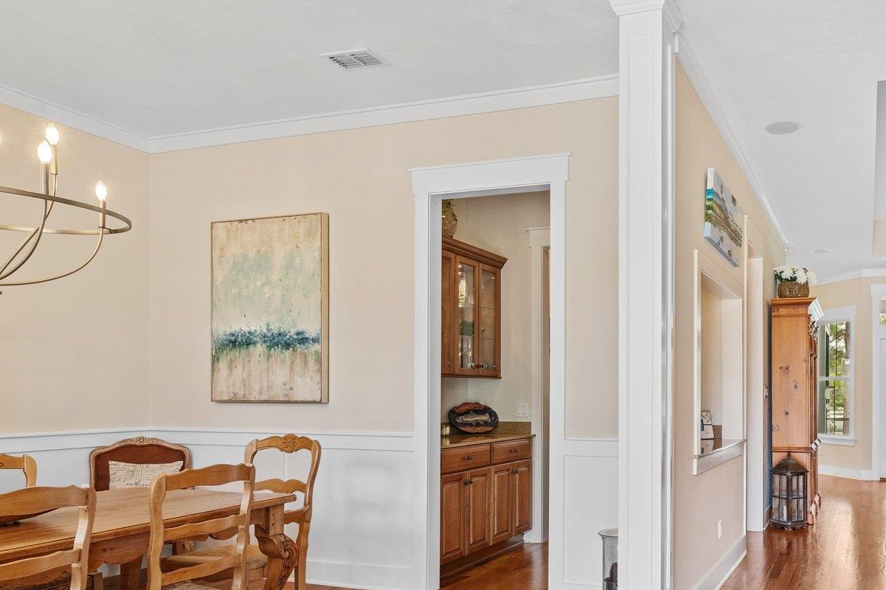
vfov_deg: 44.3
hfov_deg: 60.8
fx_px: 713
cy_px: 391
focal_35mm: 29
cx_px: 646
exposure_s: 1.6
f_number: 9
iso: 100
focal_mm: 17
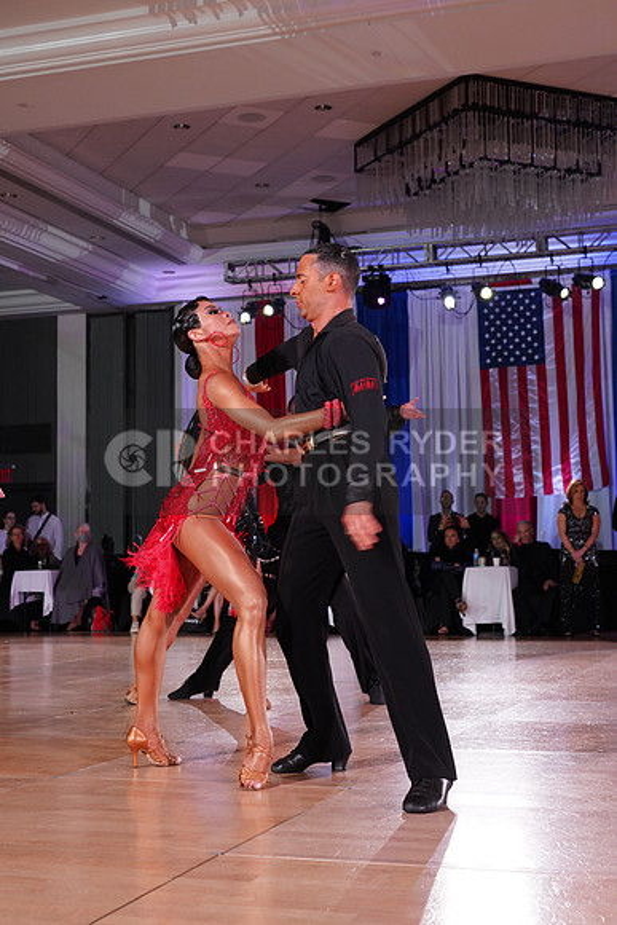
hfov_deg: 27.5
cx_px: 308
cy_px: 462
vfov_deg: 40.3
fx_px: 1259
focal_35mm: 49
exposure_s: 1/160
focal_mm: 49
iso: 1600
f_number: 5.6
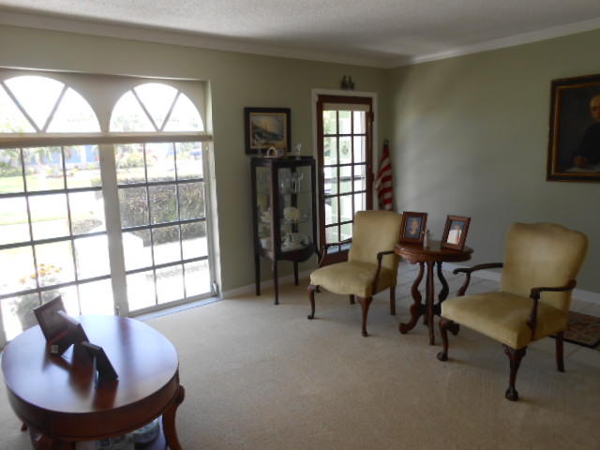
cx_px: 300
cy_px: 225
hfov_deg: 67.3
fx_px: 451
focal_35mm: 26
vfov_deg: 53.1
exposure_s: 1/40
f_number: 3.5
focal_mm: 4.6
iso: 80
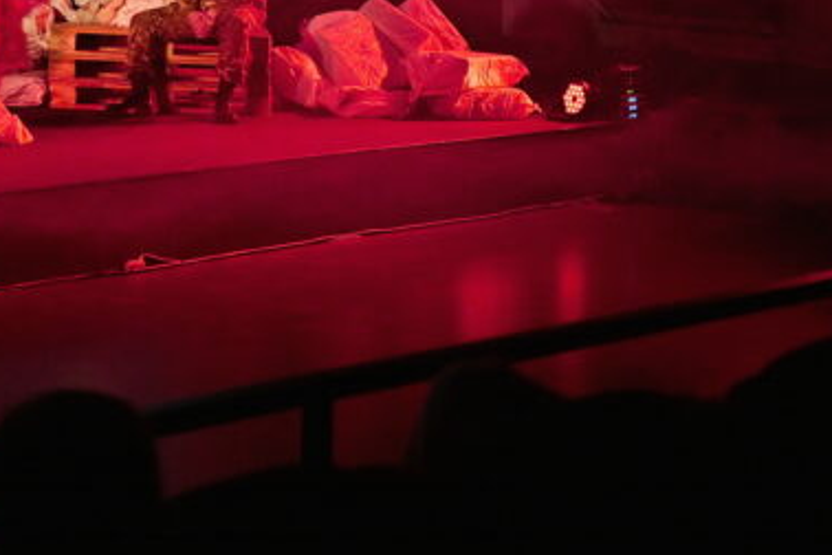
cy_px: -249
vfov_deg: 11.9
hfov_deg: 18.0
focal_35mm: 111
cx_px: 22
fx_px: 2565
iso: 1000
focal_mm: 35
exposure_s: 1/640
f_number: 2.2
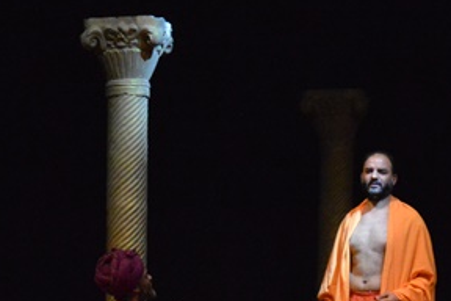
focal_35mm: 217
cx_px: 239
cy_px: 278
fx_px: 2722
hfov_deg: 9.5
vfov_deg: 6.3
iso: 6400
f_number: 8
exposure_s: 1/60
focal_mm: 55
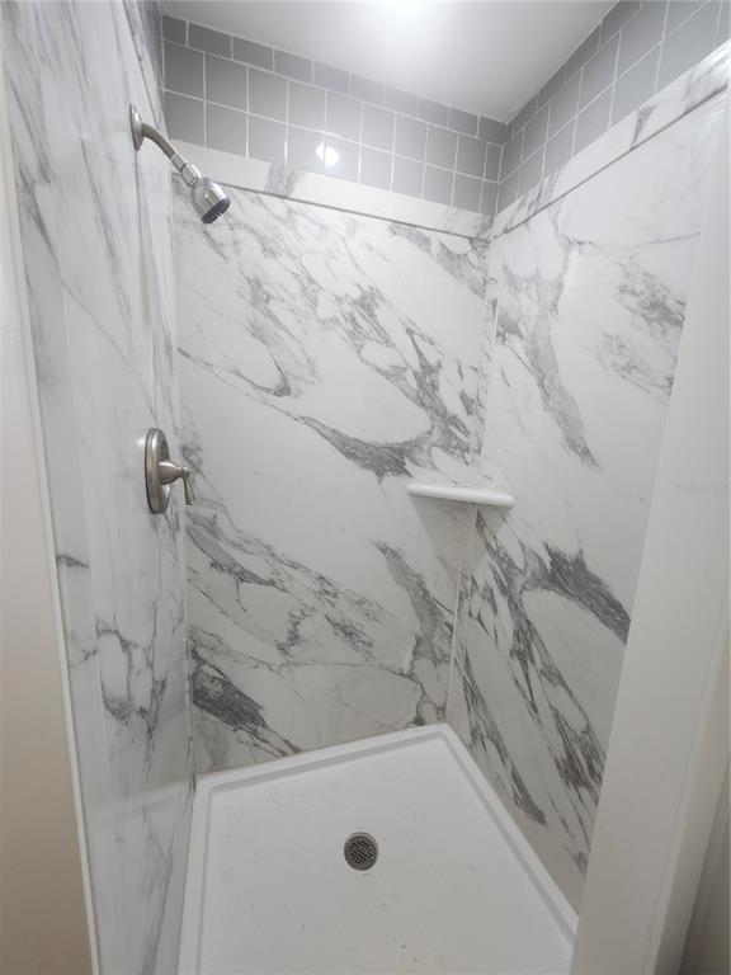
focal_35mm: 13
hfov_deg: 89.9
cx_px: 366
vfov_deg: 106.2
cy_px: 488
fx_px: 366
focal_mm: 1.74
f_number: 2.2
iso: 125
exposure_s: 1/60
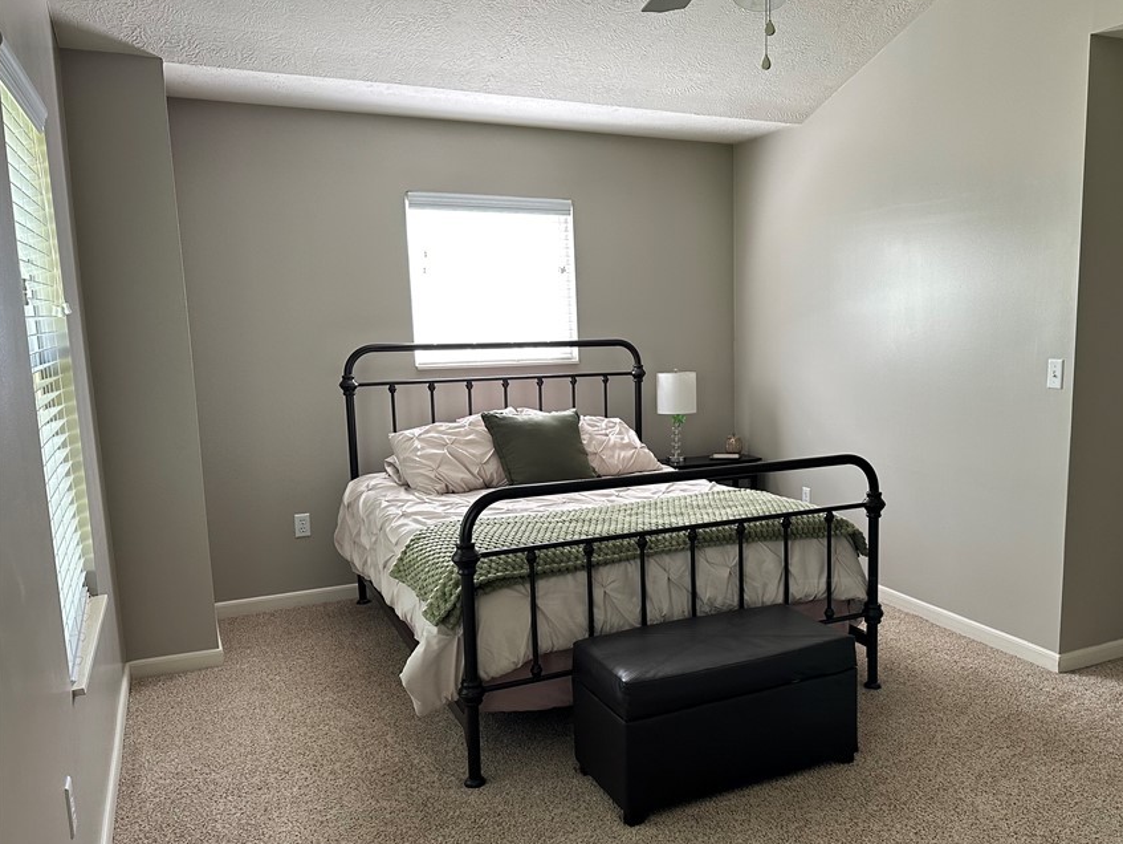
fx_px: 941
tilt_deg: -8.6
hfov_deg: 61.1
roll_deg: +0.4
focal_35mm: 29
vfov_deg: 48.2
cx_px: 675
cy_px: 458
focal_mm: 6.86
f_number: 1.78
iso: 200
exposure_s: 1/121
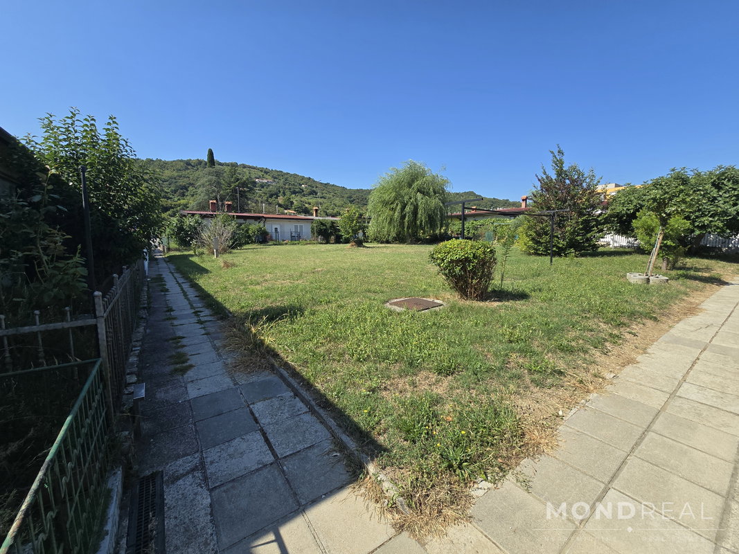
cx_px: 370
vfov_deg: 89.9
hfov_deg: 106.2
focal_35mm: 13
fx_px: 277
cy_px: 277
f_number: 2.2
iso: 50
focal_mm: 2.2
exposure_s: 1/2054
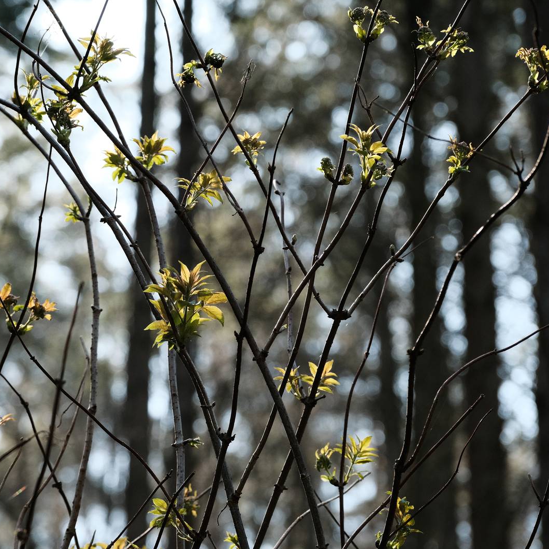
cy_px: 275
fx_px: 3499
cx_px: 183
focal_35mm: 195
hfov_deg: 9.0
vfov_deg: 9.0
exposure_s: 1/300
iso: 1250
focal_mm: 101.6
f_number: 6.4
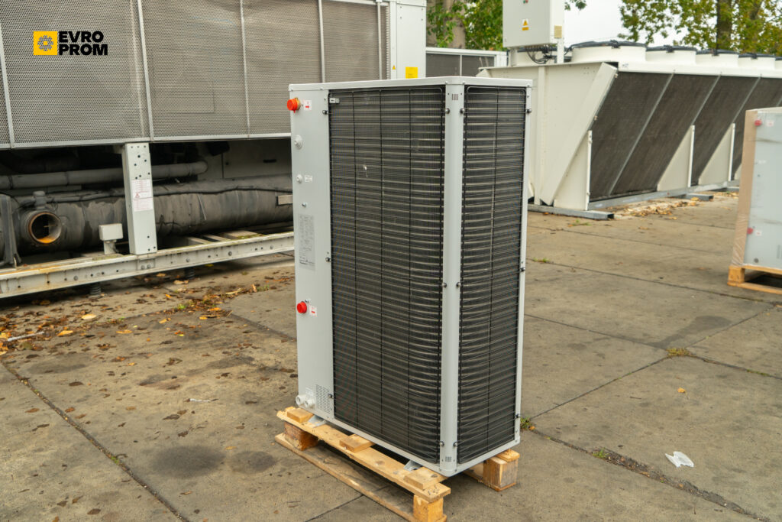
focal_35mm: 33
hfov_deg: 57.2
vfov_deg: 40.0
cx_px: 391
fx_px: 717
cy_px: 261
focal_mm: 33
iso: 400
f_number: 5.6
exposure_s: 1/100
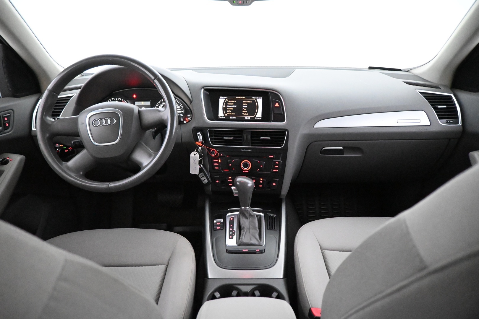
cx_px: 240
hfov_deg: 73.7
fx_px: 319
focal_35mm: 24
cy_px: 160
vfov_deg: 53.1
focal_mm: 16
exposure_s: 1/80
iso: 12800
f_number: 3.5
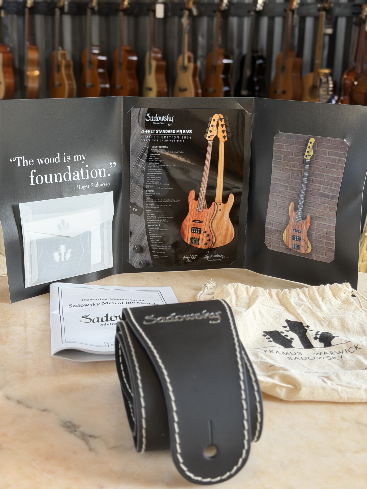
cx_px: 184
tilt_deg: -15.9
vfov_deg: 39.7
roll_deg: -1.9
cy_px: 244
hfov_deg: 30.3
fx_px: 679
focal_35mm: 48
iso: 64
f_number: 1.78
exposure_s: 1/121
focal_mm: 6.76
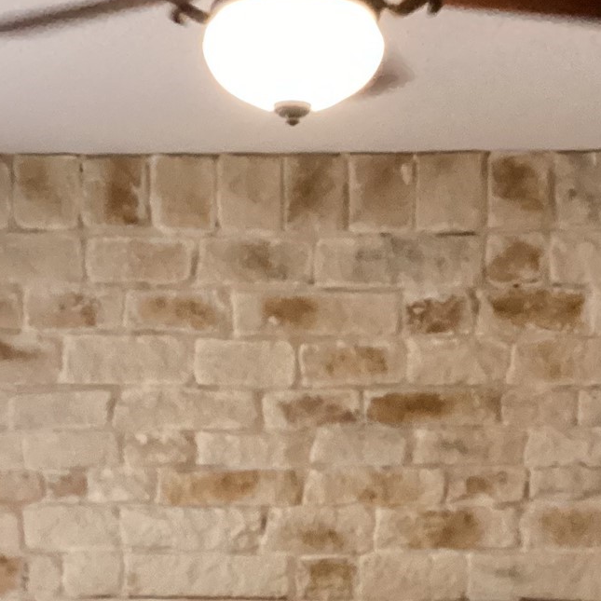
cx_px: 276
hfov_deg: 19.9
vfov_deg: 19.2
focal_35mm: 87
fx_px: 1709
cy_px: 646
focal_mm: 3.3
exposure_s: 1/40
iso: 400
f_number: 2.4
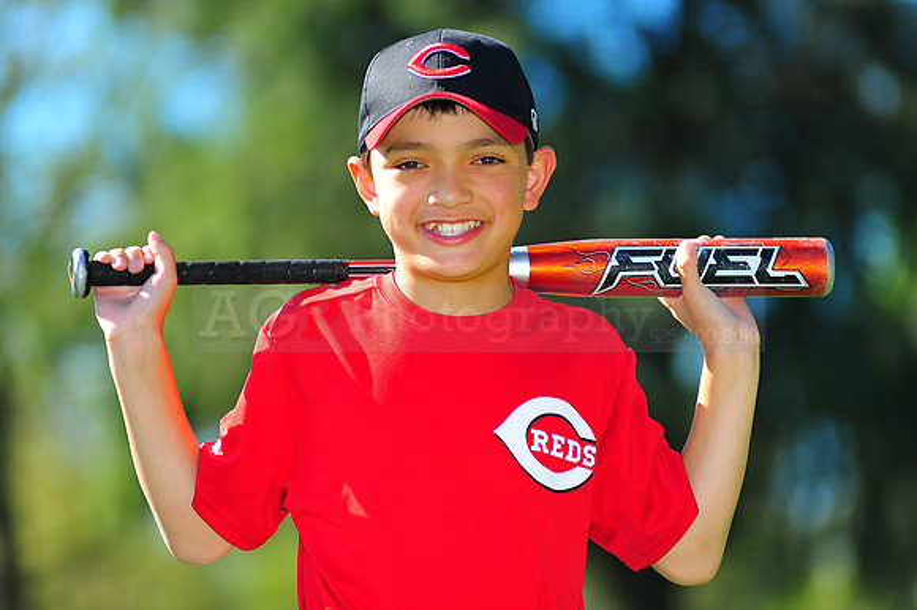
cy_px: 305
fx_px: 4582
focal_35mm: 180
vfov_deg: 7.6
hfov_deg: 11.4
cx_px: 458
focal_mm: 180
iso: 200
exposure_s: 1/800
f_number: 3.5
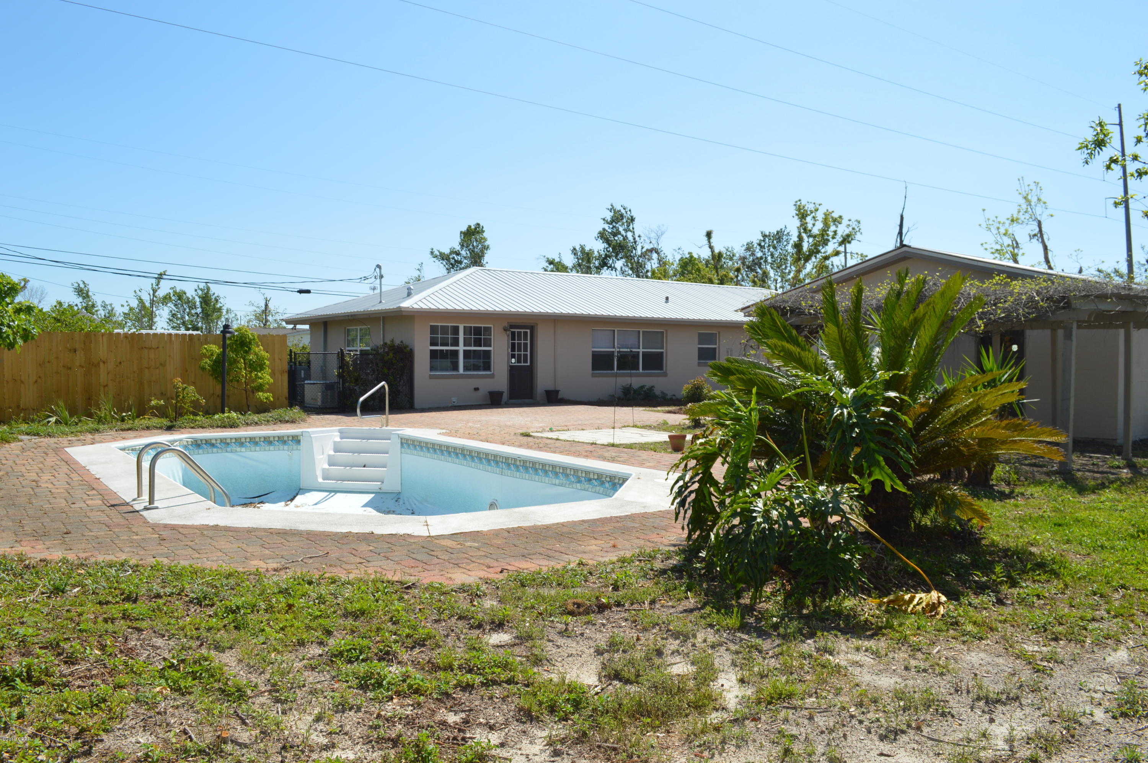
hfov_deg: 67.4
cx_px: 574
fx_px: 860
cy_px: 382
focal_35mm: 27
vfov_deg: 47.8
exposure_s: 1/200
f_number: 9
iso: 100
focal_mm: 18
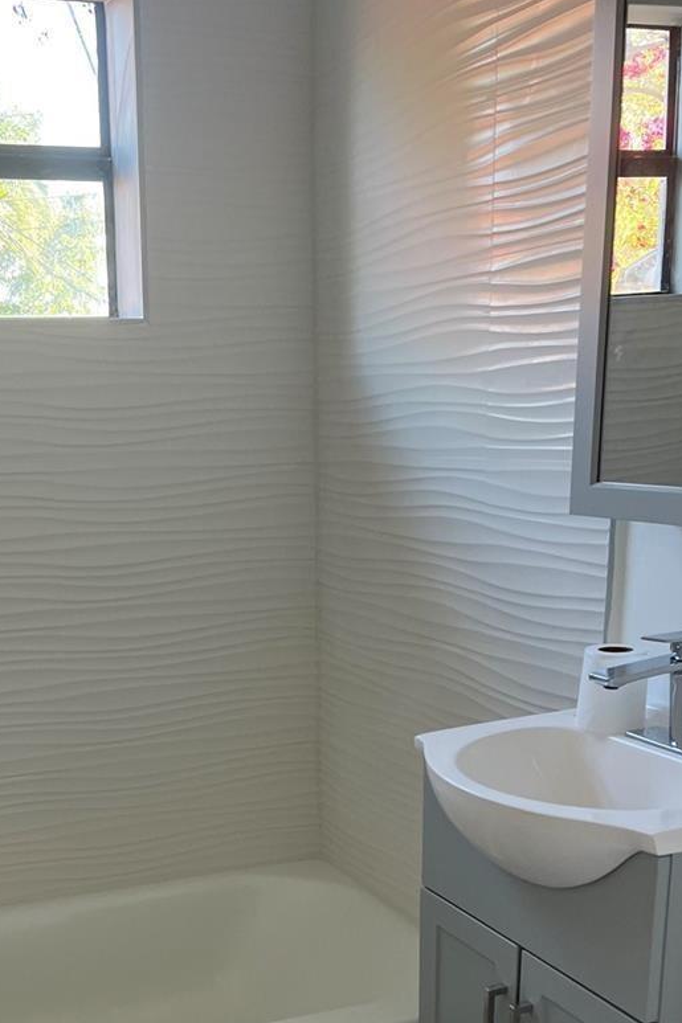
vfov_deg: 44.8
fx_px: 1194
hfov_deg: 31.3
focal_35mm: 42
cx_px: 163
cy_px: 769
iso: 125
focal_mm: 5.7
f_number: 1.5
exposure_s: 1/113
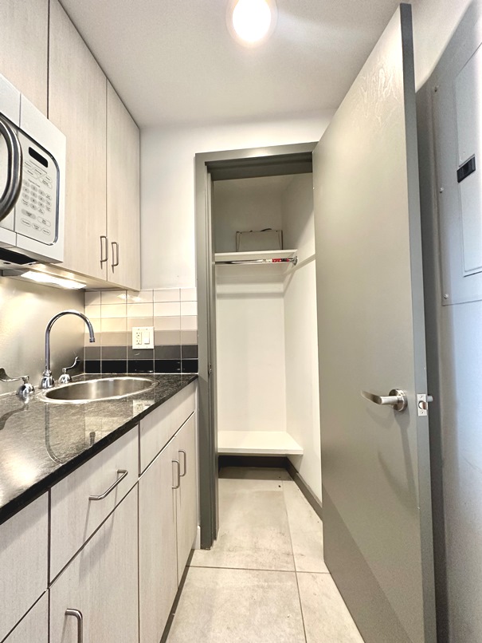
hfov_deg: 85.7
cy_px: 322
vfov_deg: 102.0
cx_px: 241
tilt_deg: +1.4
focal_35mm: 14
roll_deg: +0.7
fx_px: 260
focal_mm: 2.22
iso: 250
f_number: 2.2
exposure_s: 1/59
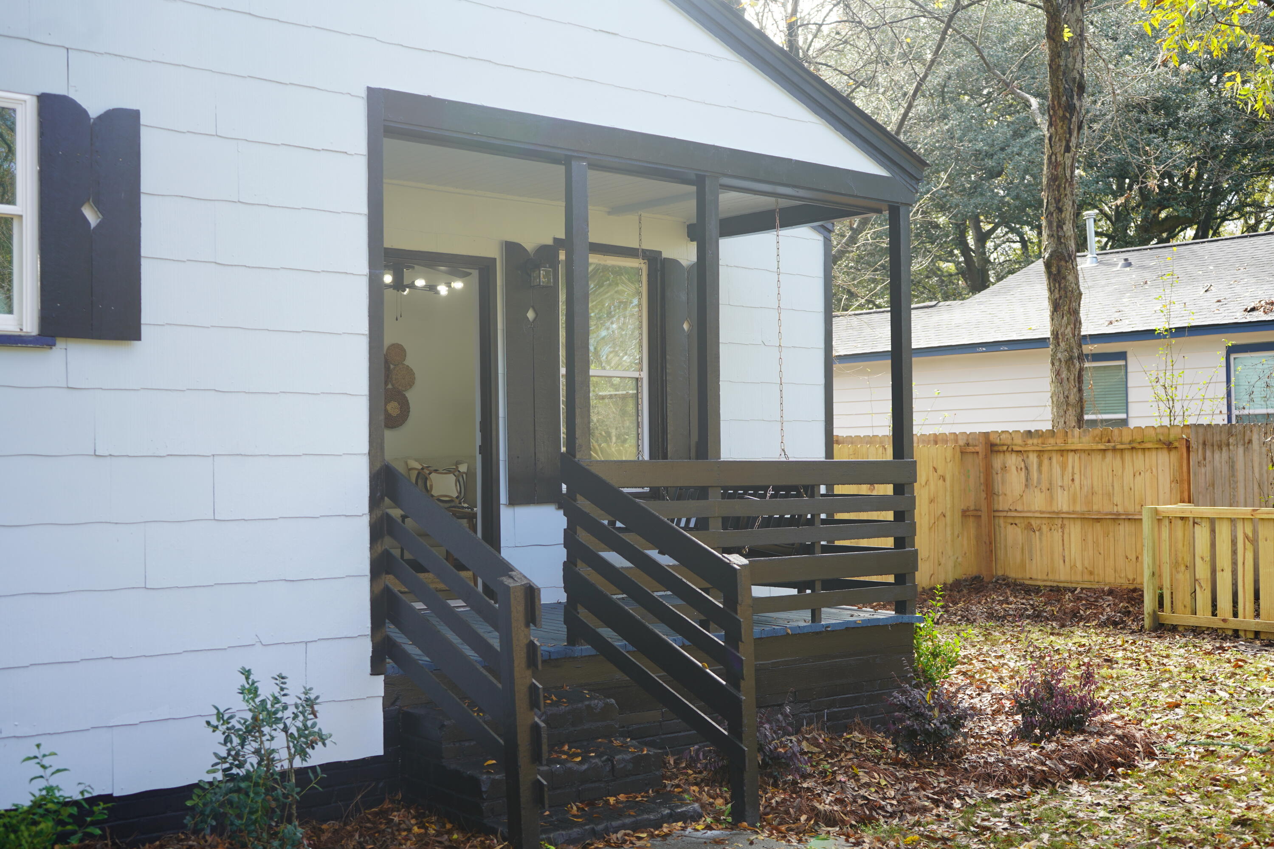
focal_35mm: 42
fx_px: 1486
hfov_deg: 46.4
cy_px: 424
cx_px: 637
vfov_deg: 31.9
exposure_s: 1/60
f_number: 4.5
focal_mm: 42
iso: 100
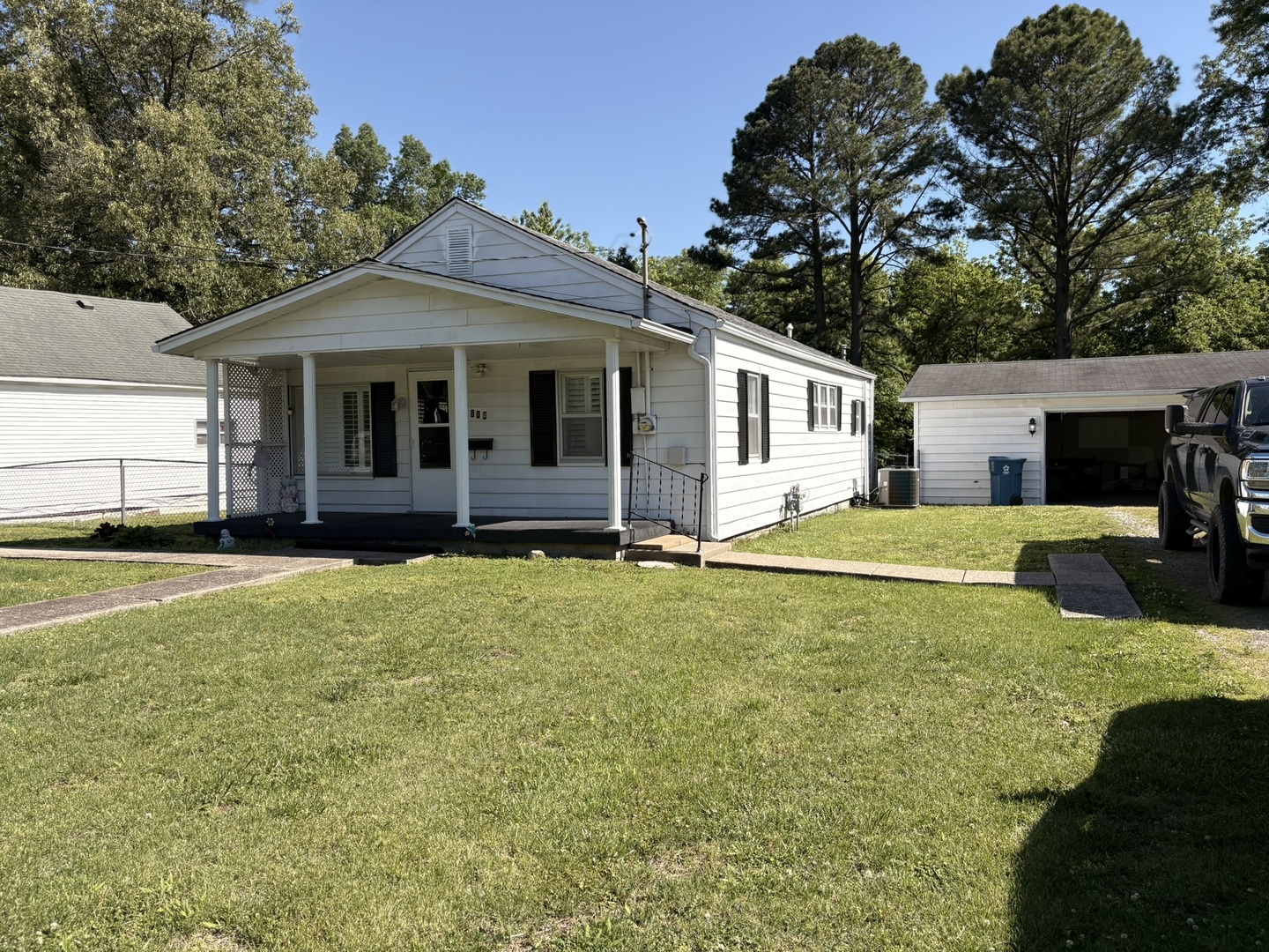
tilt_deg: -1.7
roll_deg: +1.8
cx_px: 634
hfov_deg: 67.3
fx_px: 953
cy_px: 476
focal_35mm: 26
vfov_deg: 53.1
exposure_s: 1/2985
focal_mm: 5.96
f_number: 1.6
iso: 64
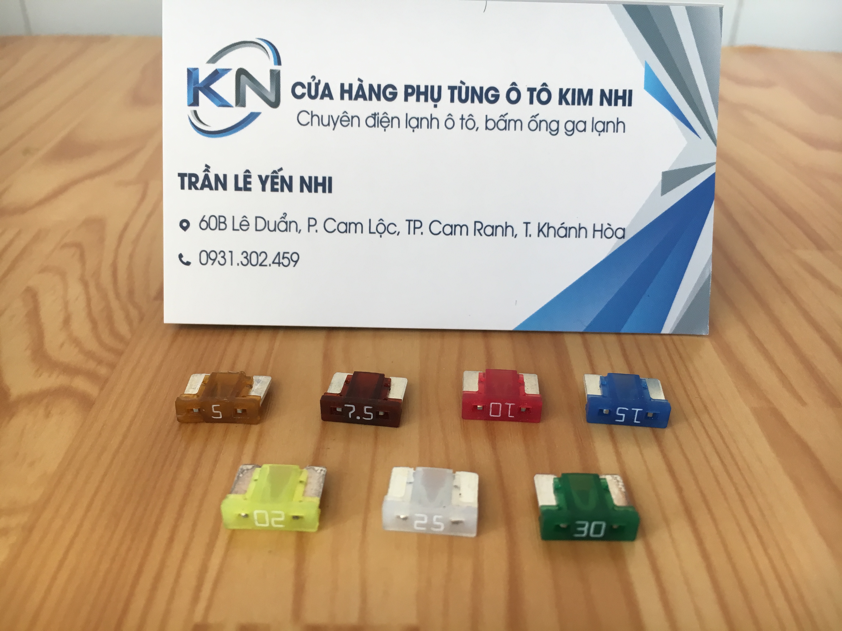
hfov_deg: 61.7
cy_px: 316
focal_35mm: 29
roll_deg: -0.2
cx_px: 421
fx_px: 705
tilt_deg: -33.0
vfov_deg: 48.2
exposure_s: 1/33
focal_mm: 4.15
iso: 32
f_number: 2.2
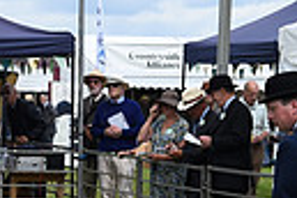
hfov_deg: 8.5
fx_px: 1856
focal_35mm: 225
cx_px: -366
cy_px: 256
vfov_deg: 6.1
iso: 560
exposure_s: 1/1250
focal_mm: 50
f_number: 9
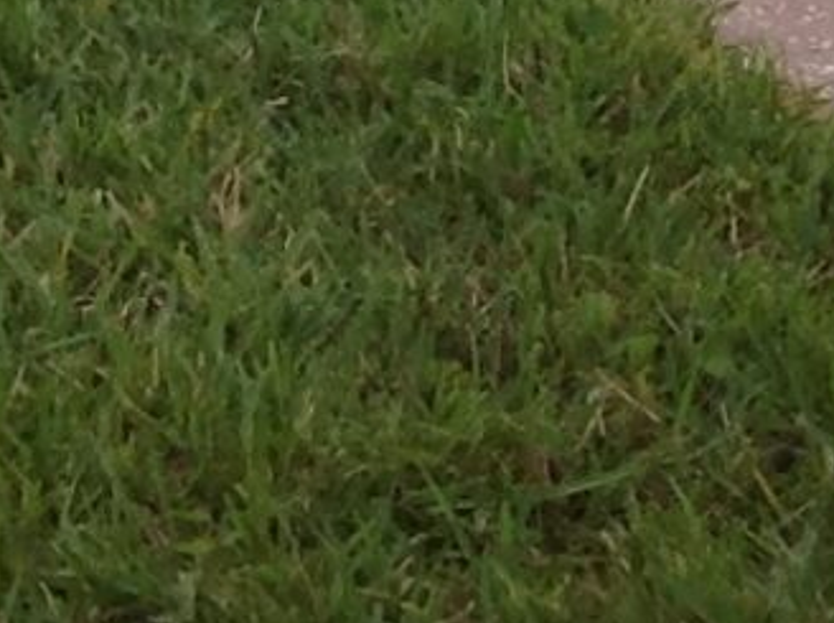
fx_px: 6568
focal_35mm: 273
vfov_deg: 5.0
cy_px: -1734
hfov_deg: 7.1
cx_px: -717
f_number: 2.4
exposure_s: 1/2326
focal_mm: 4.28
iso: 50
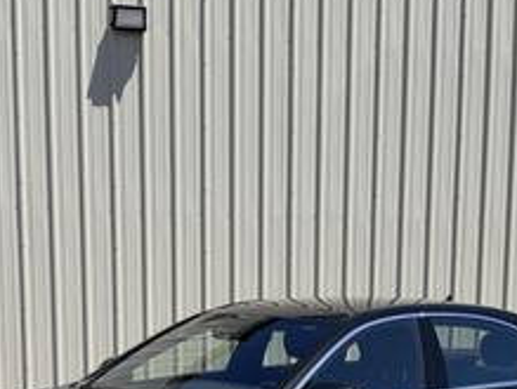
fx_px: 1047
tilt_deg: -7.4
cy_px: 455
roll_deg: -0.7
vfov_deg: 19.9
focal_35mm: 70
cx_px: 279
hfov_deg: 27.7
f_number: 1.78
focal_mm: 6.76
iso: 80
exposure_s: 1/4673
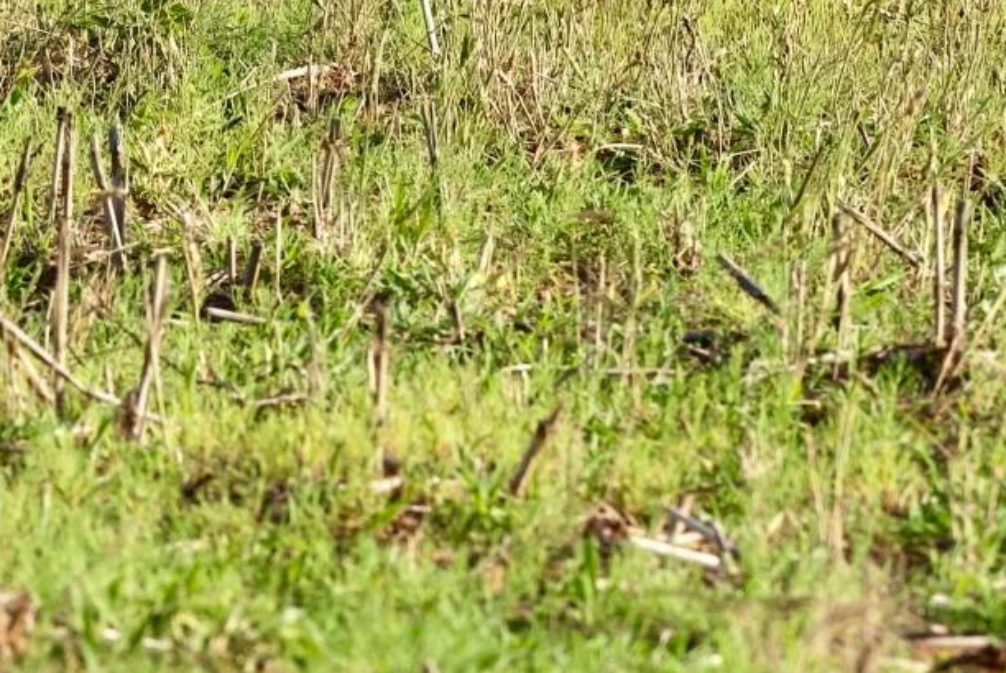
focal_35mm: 980
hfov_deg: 2.1
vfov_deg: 1.4
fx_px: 27404
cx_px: -127
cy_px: -587
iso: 400
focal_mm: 200
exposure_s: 1/1000
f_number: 8
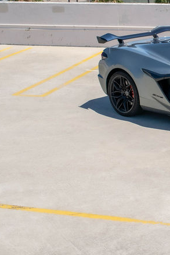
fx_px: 623
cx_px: 250
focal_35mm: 88
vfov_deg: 23.0
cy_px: 79
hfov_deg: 14.6
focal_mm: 24
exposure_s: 1/2000
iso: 400
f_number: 8
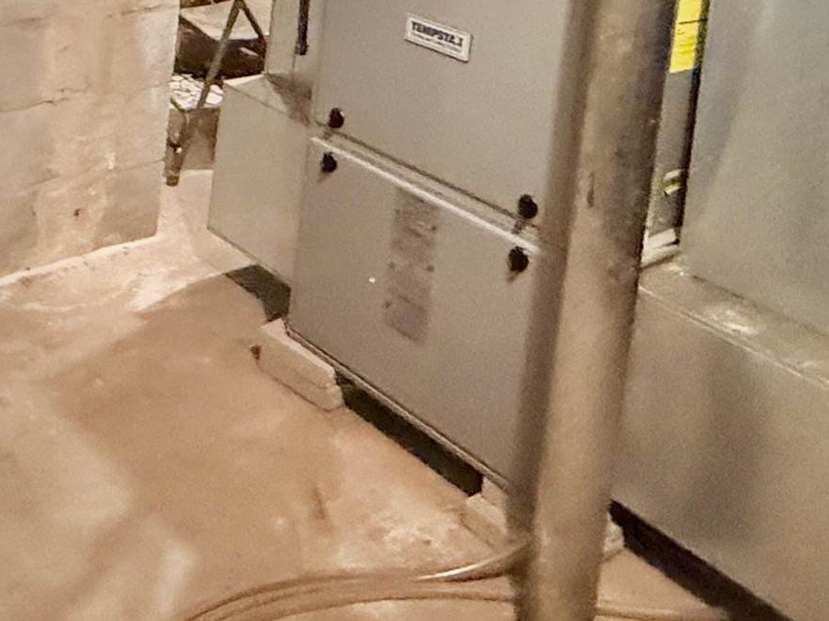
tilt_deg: -0.6
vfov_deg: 25.6
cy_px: -184
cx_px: 271
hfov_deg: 38.4
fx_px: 1173
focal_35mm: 49
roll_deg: -4.5
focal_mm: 2.22
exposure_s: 1/60
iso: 1000
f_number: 2.2
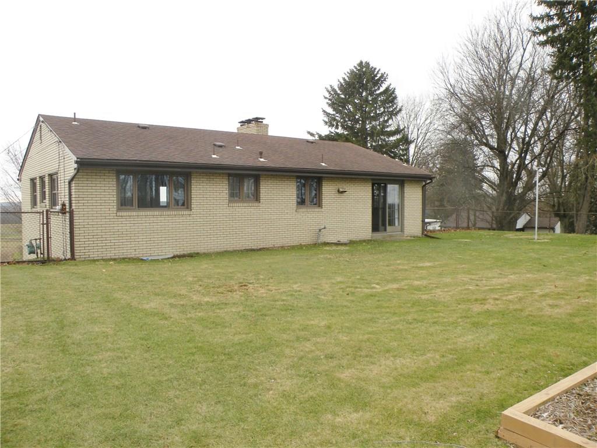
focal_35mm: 27
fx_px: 466
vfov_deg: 51.4
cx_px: 298
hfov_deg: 65.3
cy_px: 224
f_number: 4
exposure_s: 1/122
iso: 94
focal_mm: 4.7
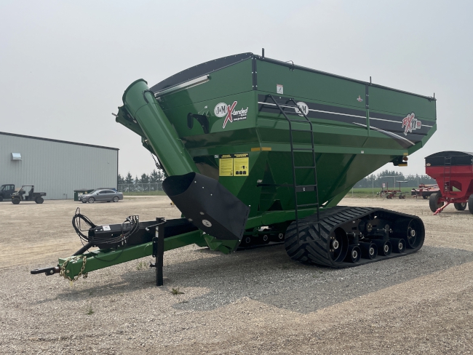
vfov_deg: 44.2
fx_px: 437
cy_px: 164
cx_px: 273
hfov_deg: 56.5
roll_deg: -0.1
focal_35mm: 32
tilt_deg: +4.5
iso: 32
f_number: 1.6
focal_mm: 4.2
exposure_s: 1/7813
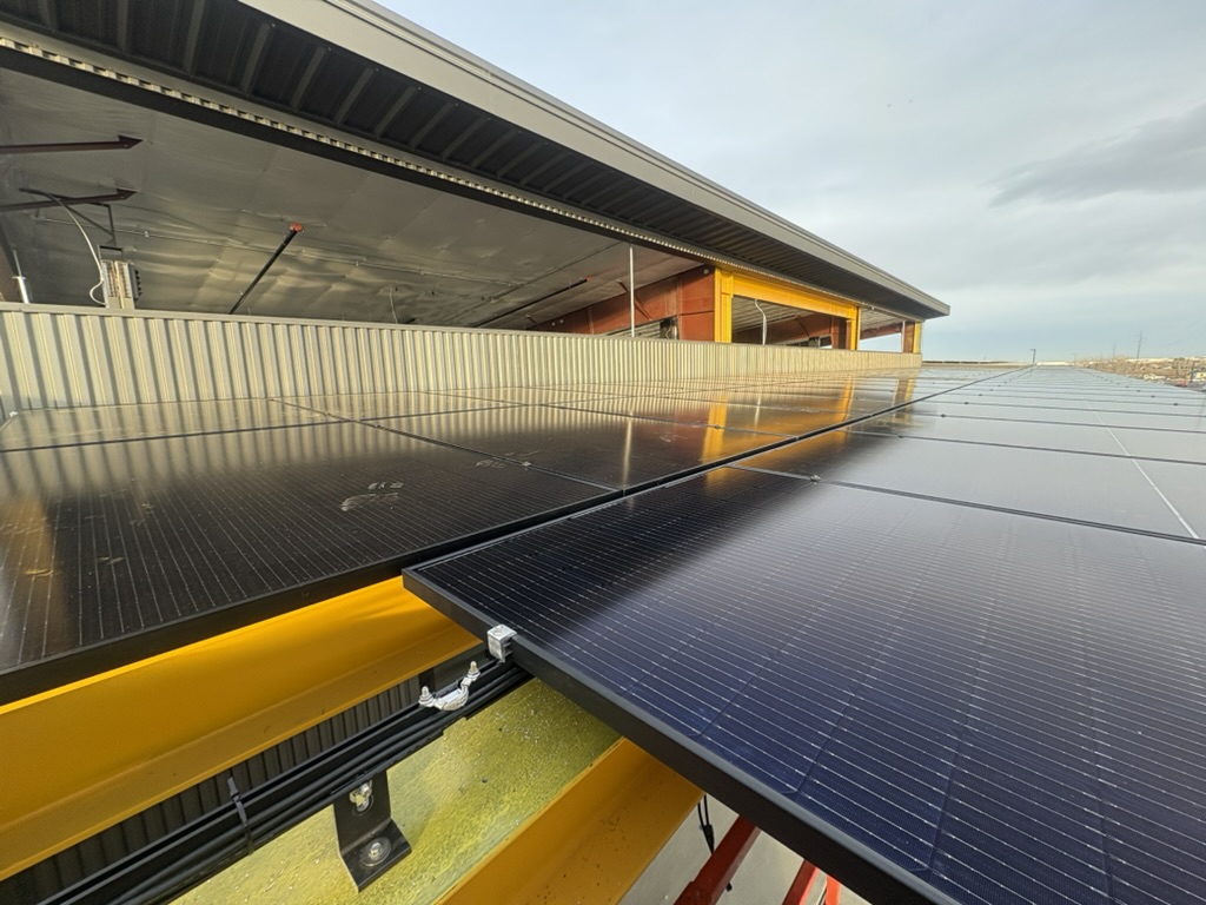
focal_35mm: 14
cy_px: 452
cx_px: 603
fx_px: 488
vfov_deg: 85.7
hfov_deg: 102.1
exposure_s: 1/106
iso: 64
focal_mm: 2.22
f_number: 2.2
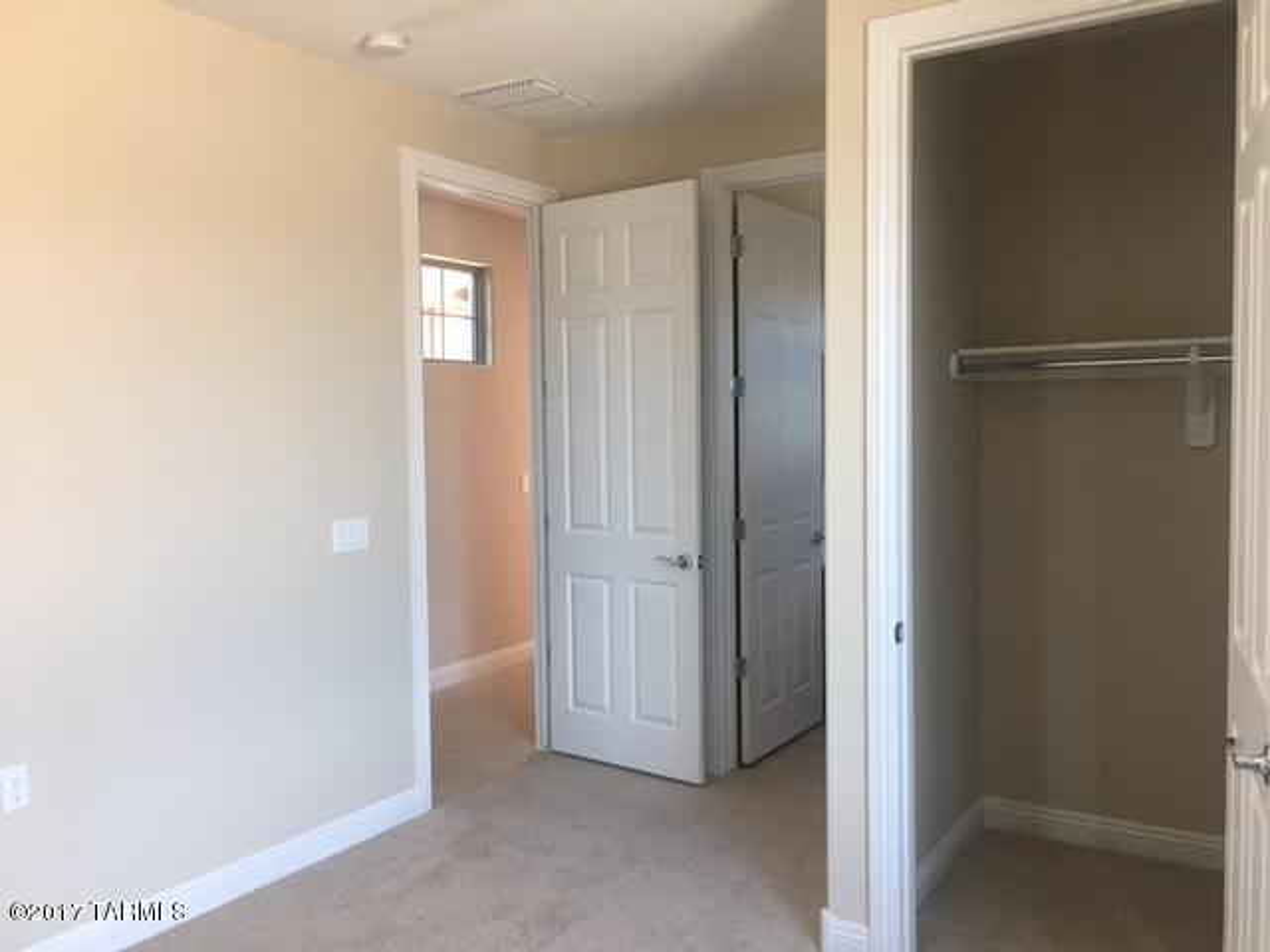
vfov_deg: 48.2
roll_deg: +1.5
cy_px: 476
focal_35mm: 29
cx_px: 635
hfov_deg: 61.7
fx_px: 1064
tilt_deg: -2.7
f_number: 2.2
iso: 32
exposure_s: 1/30
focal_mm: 4.15
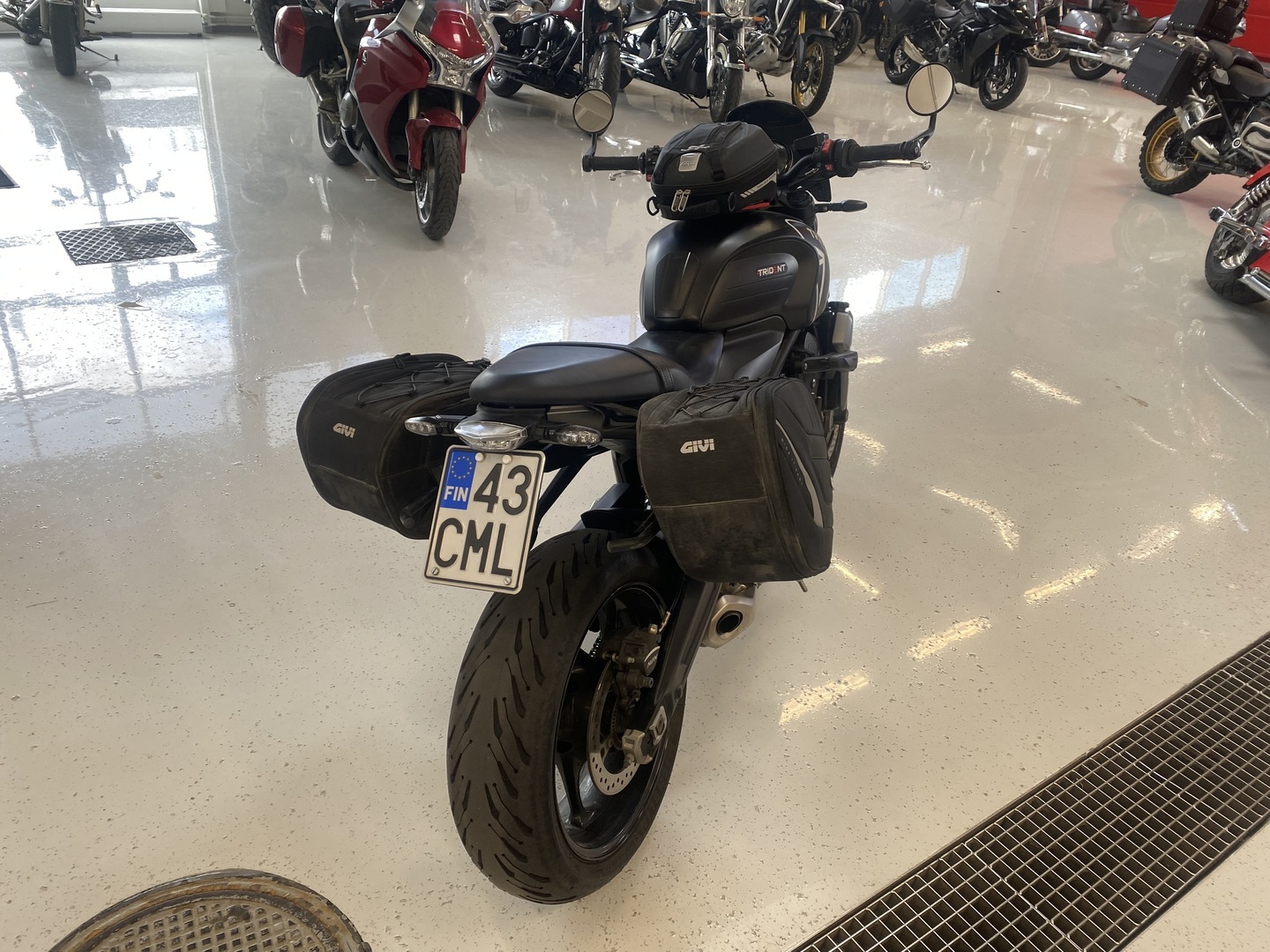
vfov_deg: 53.1
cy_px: 476
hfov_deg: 67.3
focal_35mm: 26
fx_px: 954
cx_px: 635
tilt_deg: -30.1
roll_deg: -4.1
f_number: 1.8
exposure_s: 1/100
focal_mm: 4.25
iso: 50
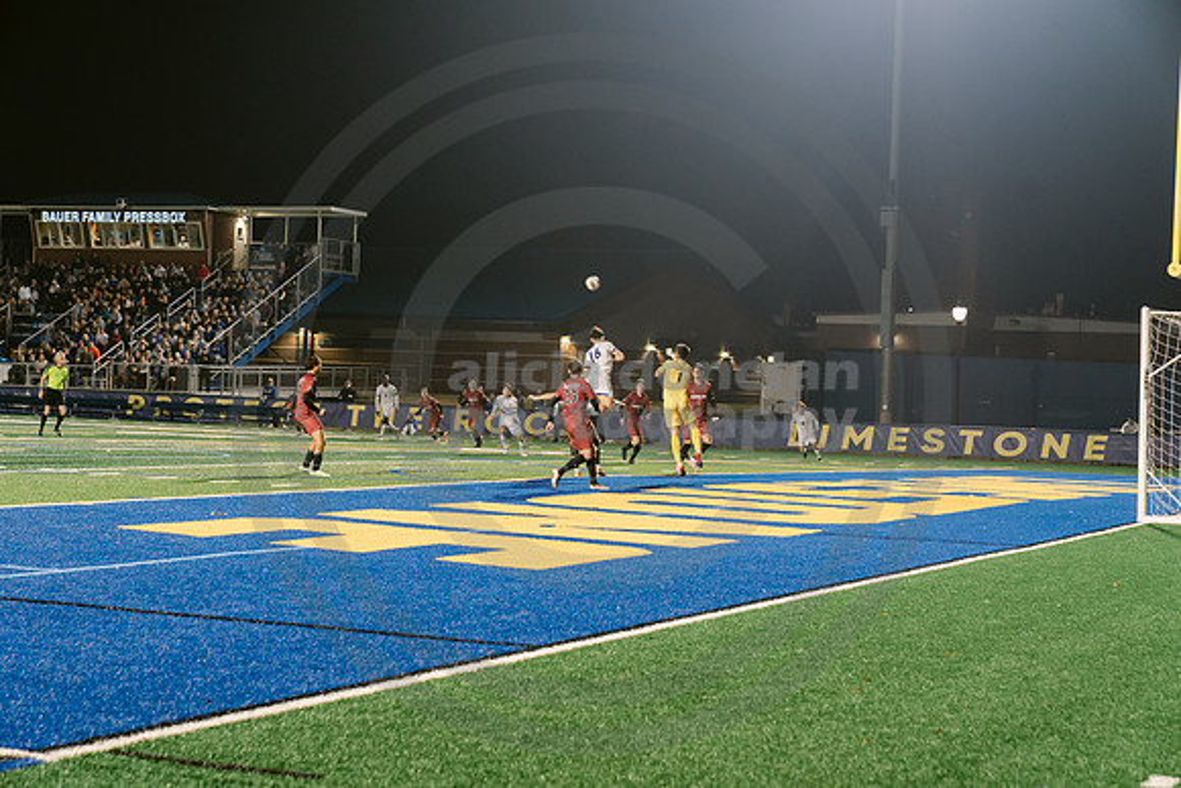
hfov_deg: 28.8
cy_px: 394
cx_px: 590
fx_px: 2297
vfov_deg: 19.5
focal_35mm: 70
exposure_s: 1/200
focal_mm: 70
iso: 2500
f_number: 4.5
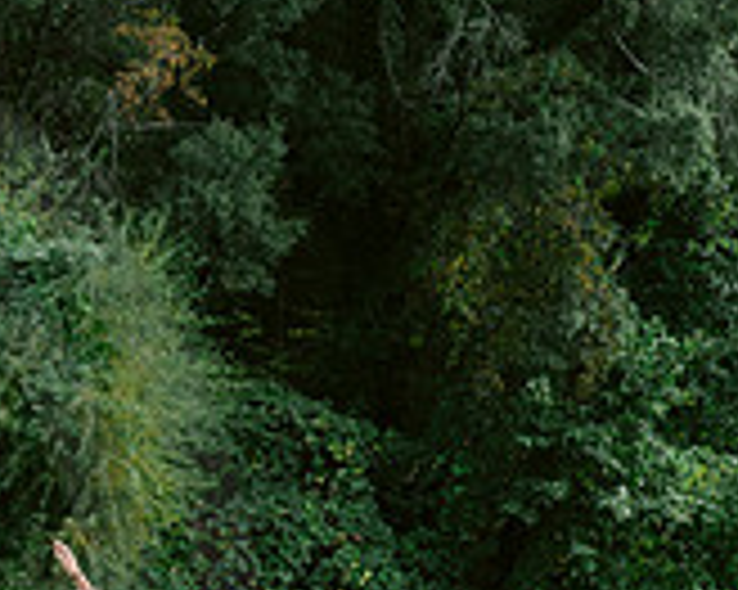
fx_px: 5086
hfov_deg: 8.0
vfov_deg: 6.6
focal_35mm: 233
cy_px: 696
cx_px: -531
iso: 640
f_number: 5.6
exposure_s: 1/800
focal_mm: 70
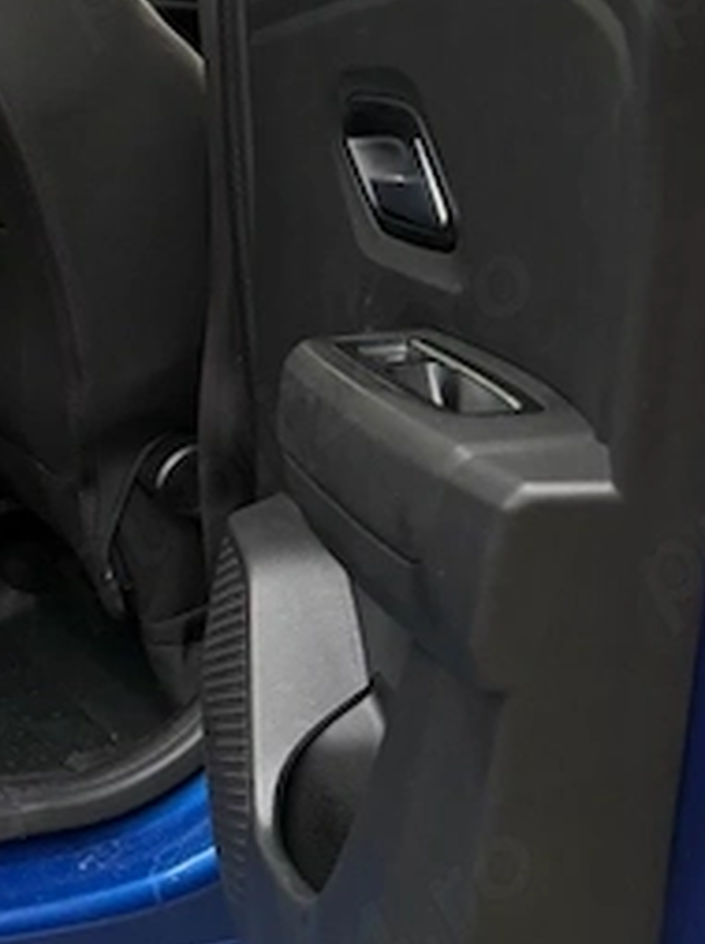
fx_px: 2069
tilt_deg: -6.3
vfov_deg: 24.2
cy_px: -63
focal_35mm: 76
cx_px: -138
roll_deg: -3.3
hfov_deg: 18.4
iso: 200
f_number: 1.78
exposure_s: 1/60
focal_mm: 6.76
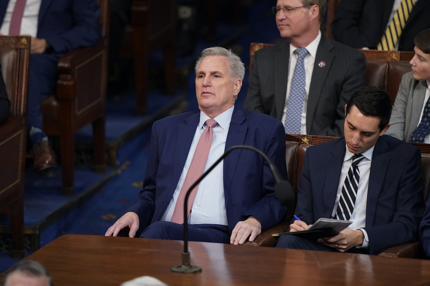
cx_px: 215
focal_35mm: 400
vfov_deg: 3.4
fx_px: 4777
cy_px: 143
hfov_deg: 5.2
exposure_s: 1/640
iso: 5000
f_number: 2.8
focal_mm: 400
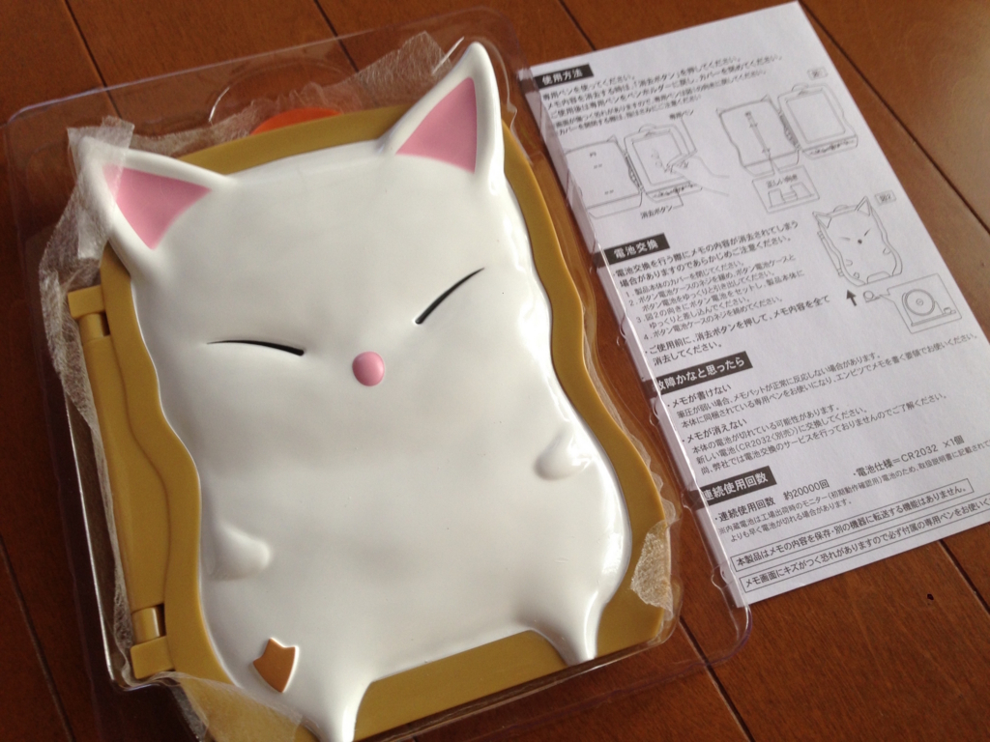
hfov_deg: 55.4
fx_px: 944
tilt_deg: -70.3
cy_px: 371
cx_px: 495
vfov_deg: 42.9
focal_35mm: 33
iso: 50
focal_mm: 4.12
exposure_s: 1/30
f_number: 2.4
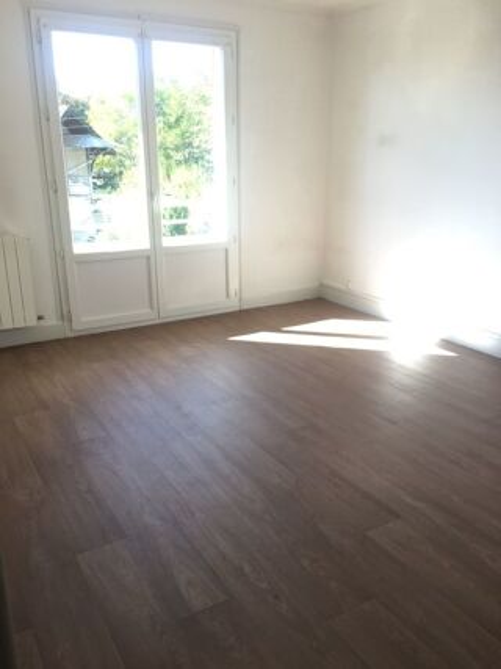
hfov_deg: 48.2
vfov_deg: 61.7
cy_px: 334
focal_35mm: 29
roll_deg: -0.2
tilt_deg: -16.2
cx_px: 250
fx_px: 560
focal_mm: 4.15
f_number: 2.2
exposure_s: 1/100
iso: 40
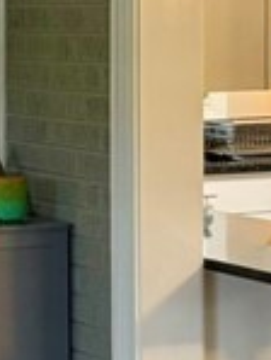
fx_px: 1866
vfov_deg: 11.0
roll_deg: +1.3
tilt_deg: -4.5
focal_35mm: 179
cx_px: -206
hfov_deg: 8.0
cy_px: 172
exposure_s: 1/60
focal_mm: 5.96
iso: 200
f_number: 1.6
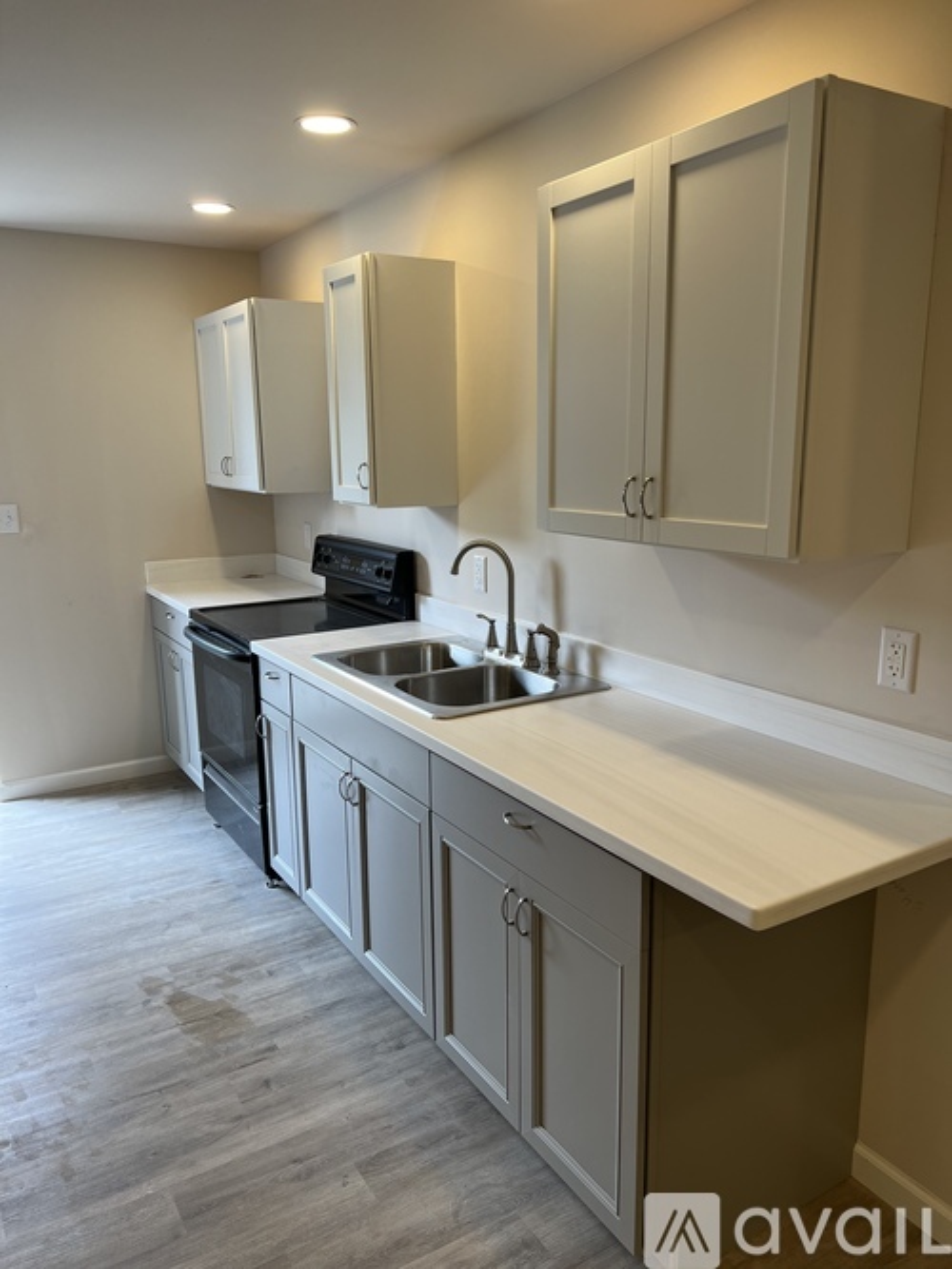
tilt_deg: -11.0
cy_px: 634
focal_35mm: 26
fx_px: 954
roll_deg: +0.4
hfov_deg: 53.0
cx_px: 476
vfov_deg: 67.3
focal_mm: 5.7
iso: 40
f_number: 1.5
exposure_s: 1/120
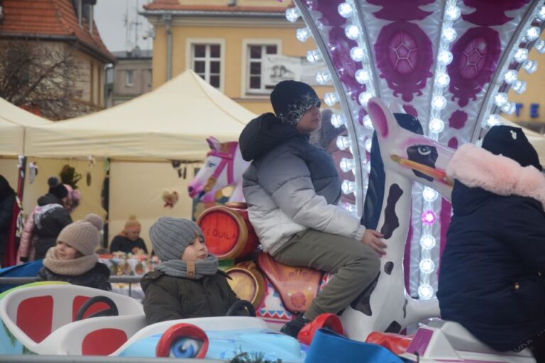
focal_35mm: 128
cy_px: 182
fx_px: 1930
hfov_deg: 16.1
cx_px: 272
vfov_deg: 10.8
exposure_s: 1/125
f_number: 5.6
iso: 400
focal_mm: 85
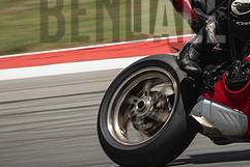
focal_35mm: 721
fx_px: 5010
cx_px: 258
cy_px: 16
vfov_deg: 1.9
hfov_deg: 2.9
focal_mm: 200
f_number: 9
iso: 125
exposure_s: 1/200
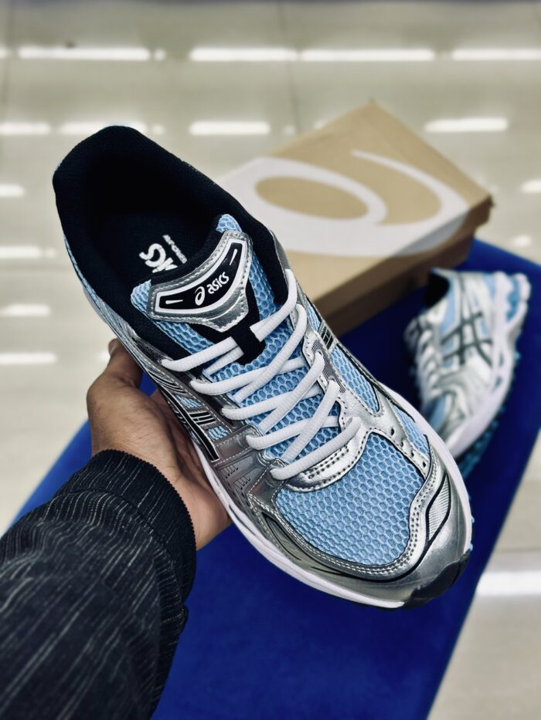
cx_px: 270
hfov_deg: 30.3
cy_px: 360
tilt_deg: -53.5
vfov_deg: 39.7
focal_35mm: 48
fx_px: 1000
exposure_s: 1/100
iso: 64
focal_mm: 6.86
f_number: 1.78
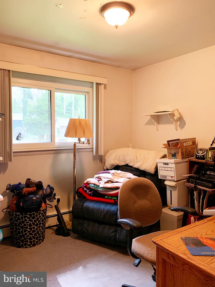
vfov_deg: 67.3
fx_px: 215
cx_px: 108
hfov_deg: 53.1
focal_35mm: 26
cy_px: 144
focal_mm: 4.25
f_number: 1.8
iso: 100
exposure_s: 1/60
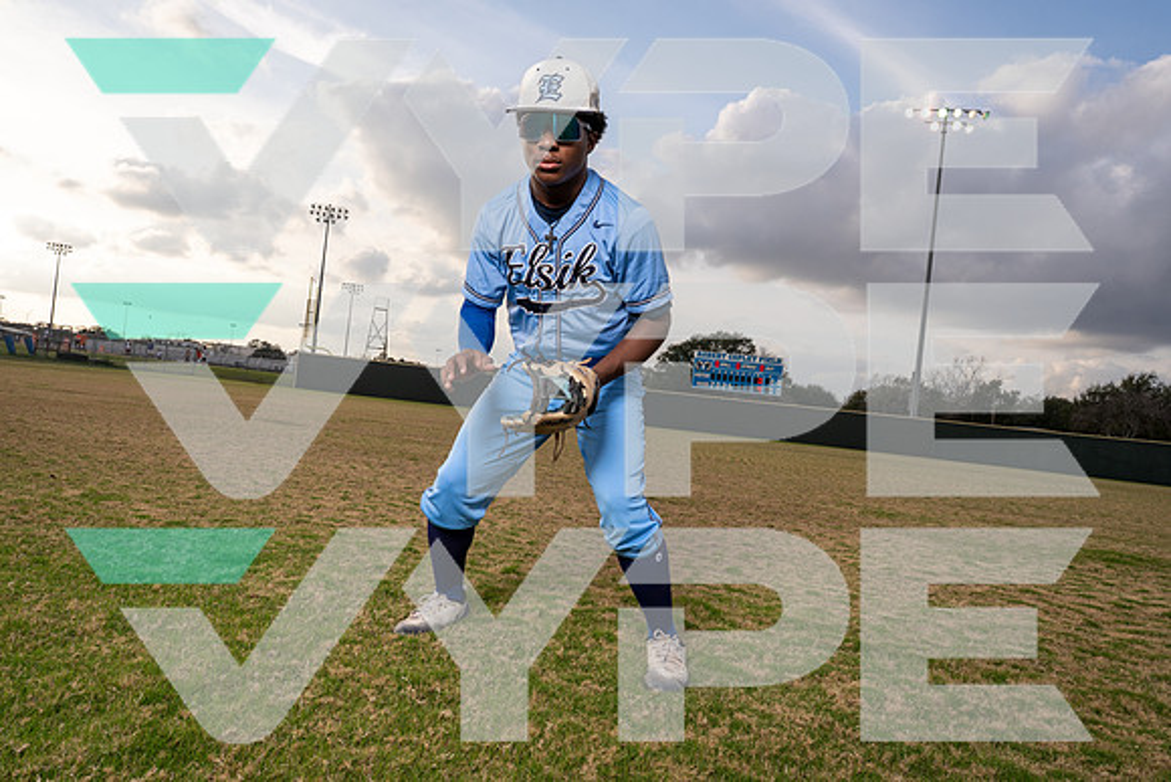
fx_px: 781
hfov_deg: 73.7
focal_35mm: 24
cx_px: 586
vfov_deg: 53.2
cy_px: 391
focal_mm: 24
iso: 250
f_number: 11
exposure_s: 1/250
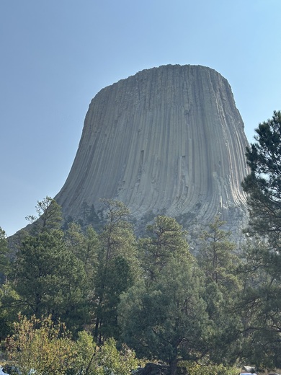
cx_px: 140
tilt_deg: +21.0
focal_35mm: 48
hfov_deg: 30.3
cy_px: 188
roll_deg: -0.9
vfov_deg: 39.7
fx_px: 520
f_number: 1.78
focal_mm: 6.86
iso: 64
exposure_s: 1/4184
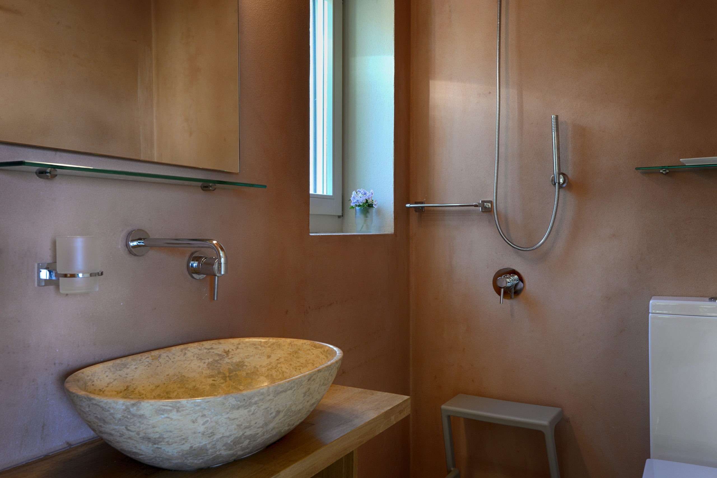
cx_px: 358
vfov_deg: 43.6
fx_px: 597
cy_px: 239
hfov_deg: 61.9
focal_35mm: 30
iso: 100
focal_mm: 30
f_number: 11
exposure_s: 1/3
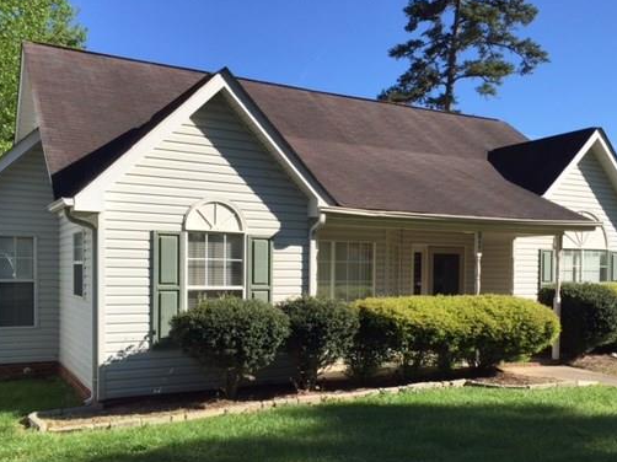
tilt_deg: -2.9
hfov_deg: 49.9
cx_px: 366
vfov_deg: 38.4
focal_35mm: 37
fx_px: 659
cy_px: 289
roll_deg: -0.2
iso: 32
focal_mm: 4.15
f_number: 2.2
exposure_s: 1/1522
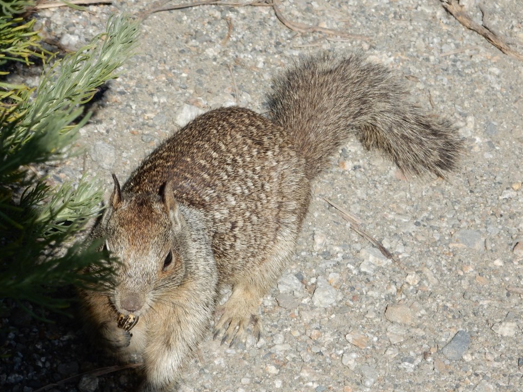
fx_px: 3807
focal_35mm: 252
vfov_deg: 5.9
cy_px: 200
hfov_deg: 7.9
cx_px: 264
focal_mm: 40.9
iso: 125
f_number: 6.3
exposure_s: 1/640
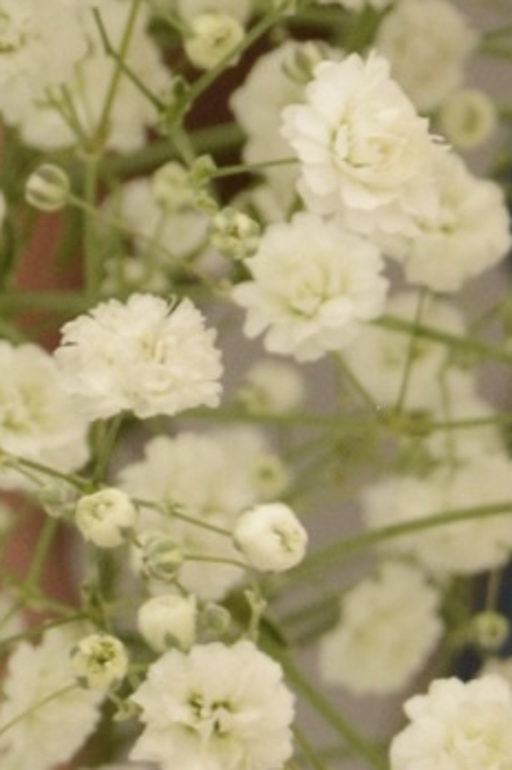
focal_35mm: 337
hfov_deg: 3.9
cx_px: 1629
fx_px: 7203
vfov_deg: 6.0
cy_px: 1427
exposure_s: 1/320
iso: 500
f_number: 9
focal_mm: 34
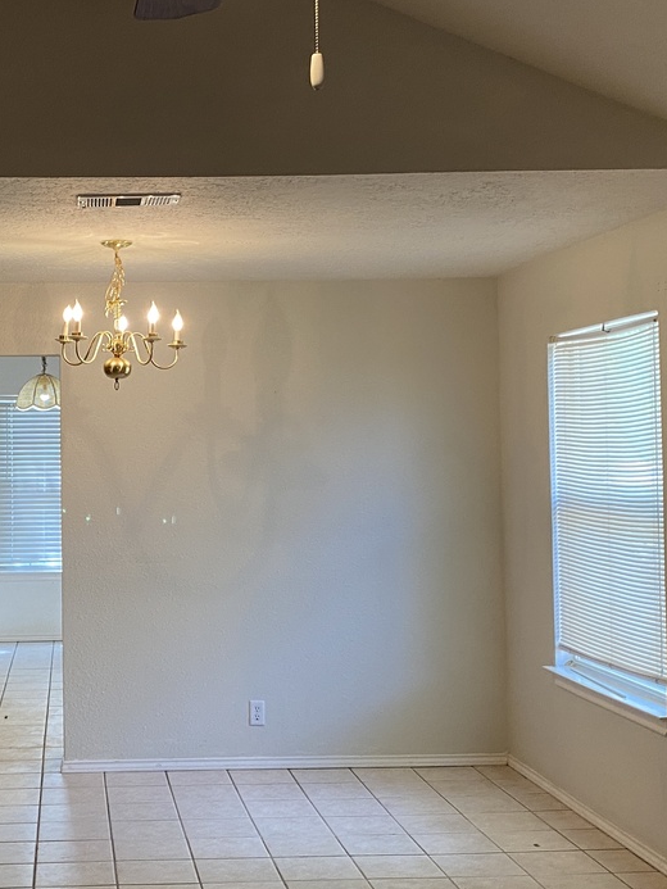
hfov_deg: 26.4
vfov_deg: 35.5
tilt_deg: +1.0
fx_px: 1387
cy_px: 419
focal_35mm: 54
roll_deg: +0.8
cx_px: 115
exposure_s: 1/60
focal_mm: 4.25
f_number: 1.8
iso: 100
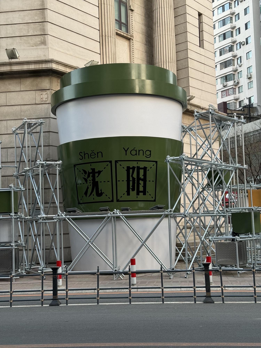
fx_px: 483
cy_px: 174
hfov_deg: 30.3
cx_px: 130
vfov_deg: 39.7
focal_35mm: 48
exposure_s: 1/118
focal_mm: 6.76
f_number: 1.78
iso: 100
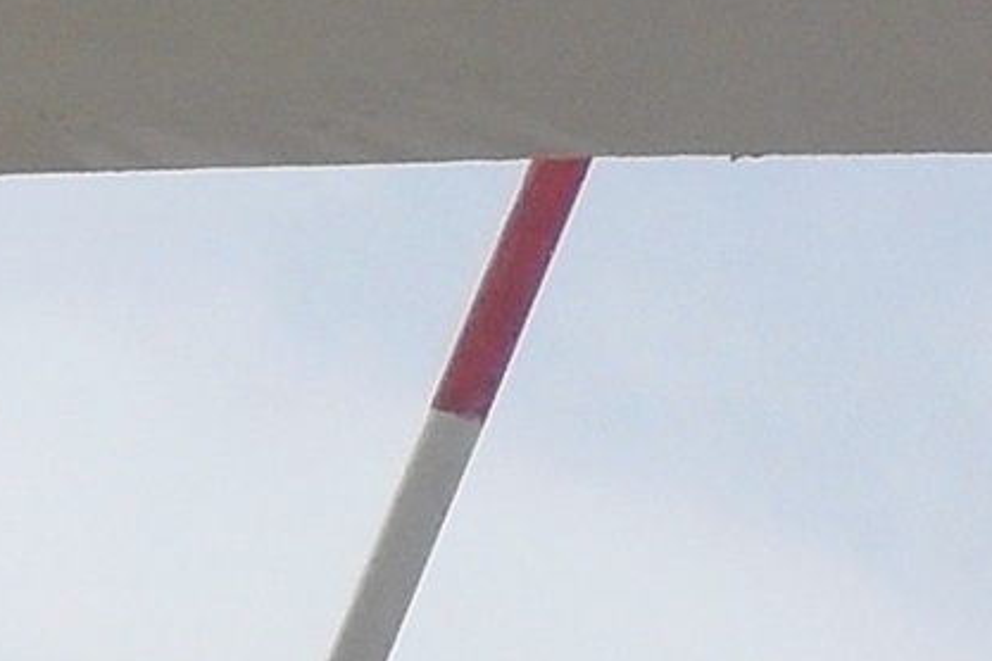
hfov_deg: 8.0
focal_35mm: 255
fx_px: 7026
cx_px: 904
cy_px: 680
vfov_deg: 5.4
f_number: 8.4
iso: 100
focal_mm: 6.3
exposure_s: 1/750
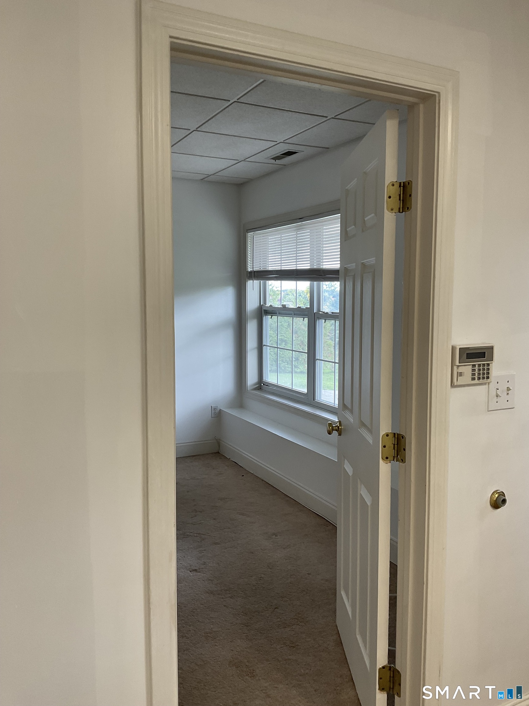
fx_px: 591
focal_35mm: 29
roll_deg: +0.2
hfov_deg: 48.2
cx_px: 264
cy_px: 353
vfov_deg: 61.7
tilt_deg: -5.0
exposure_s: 1/60
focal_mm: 3
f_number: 1.8
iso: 40
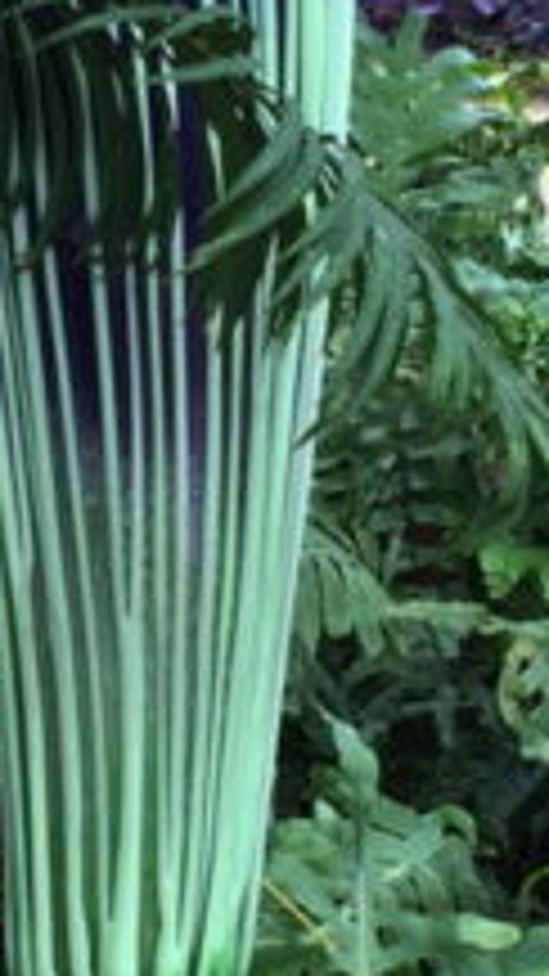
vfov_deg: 14.4
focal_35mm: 149
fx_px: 3858
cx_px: 220
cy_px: 454
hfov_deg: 8.1
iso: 32
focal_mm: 4.15
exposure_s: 1/60
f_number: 2.2
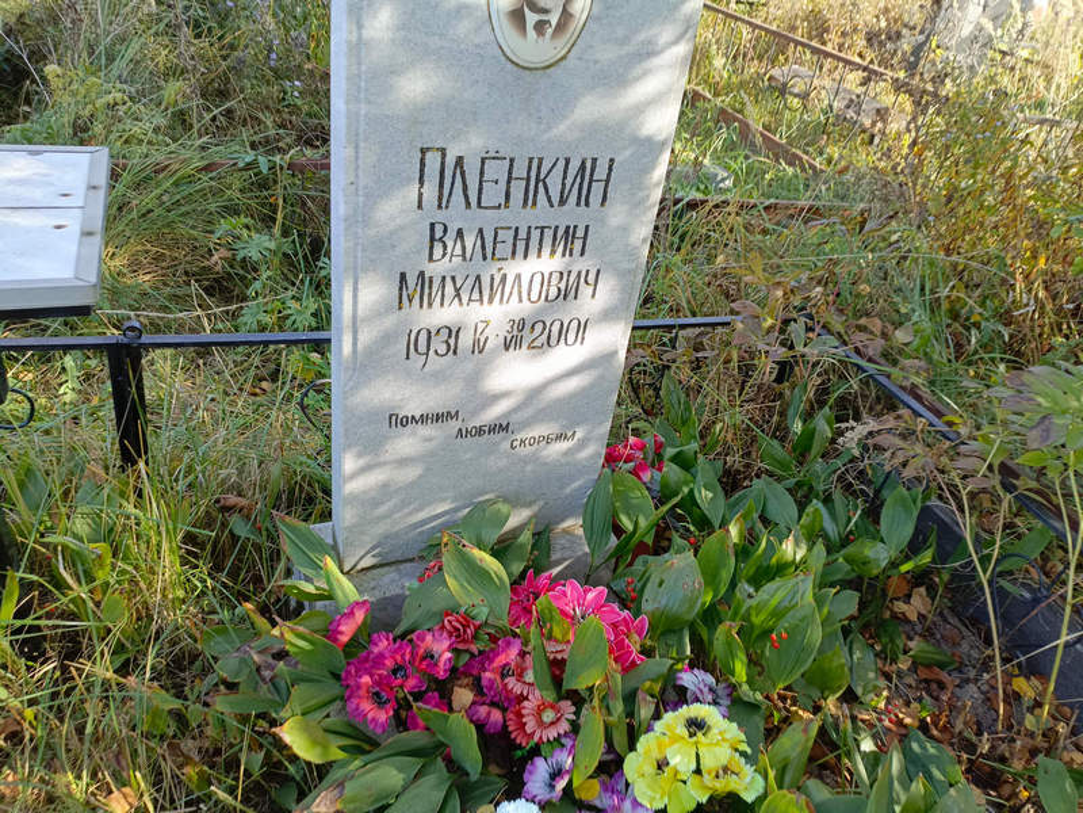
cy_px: 406
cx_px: 542
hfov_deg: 69.4
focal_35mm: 25
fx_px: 782
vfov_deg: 54.9
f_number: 1.69
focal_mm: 4.76
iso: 112
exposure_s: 1/130
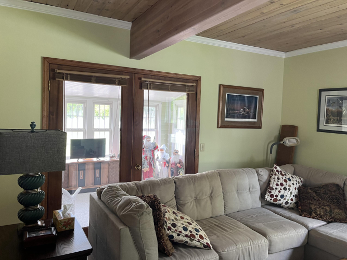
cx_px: 174
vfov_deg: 53.0
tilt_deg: -2.1
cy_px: 130
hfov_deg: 67.3
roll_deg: -0.5
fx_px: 261
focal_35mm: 26
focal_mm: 5.1
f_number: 1.6
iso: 80
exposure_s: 1/60
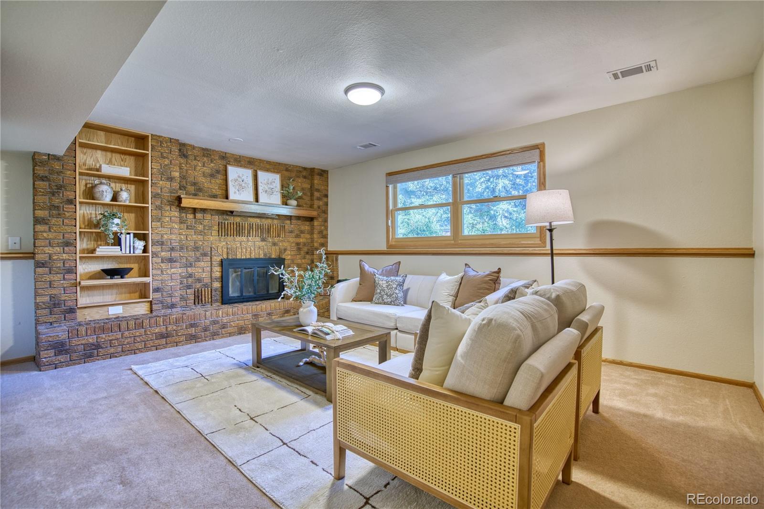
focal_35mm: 16
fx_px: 339
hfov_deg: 96.8
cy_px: 254
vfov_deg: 73.7
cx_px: 382
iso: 500
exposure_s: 1/20
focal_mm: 16
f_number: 4
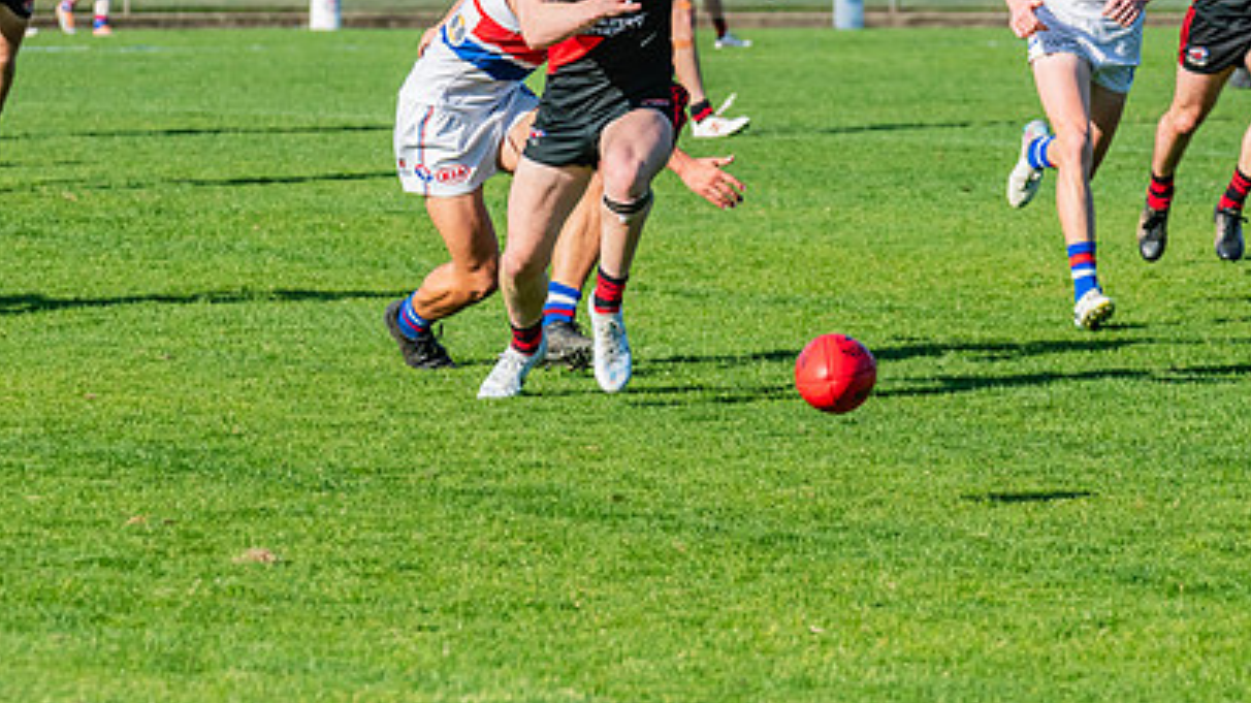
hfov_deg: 6.1
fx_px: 11673
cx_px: 633
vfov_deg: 3.4
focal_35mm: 352
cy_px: 145
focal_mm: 210
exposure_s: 1/1600
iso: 800
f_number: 9
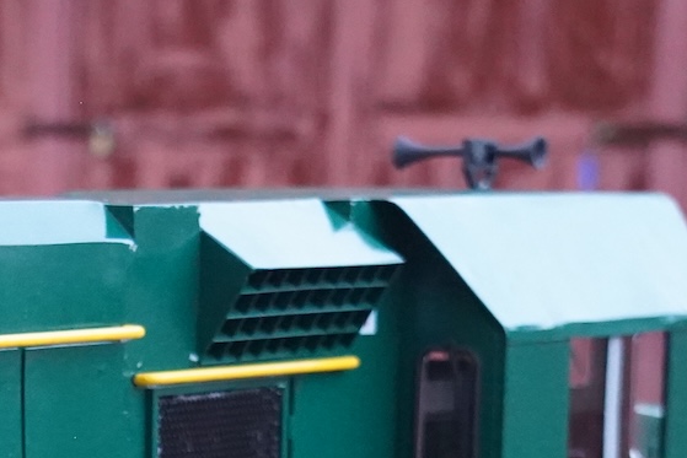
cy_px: 757
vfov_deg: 8.3
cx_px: -49
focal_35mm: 161
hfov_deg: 12.6
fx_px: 3073
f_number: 4
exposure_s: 1/160
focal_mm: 45
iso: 10000
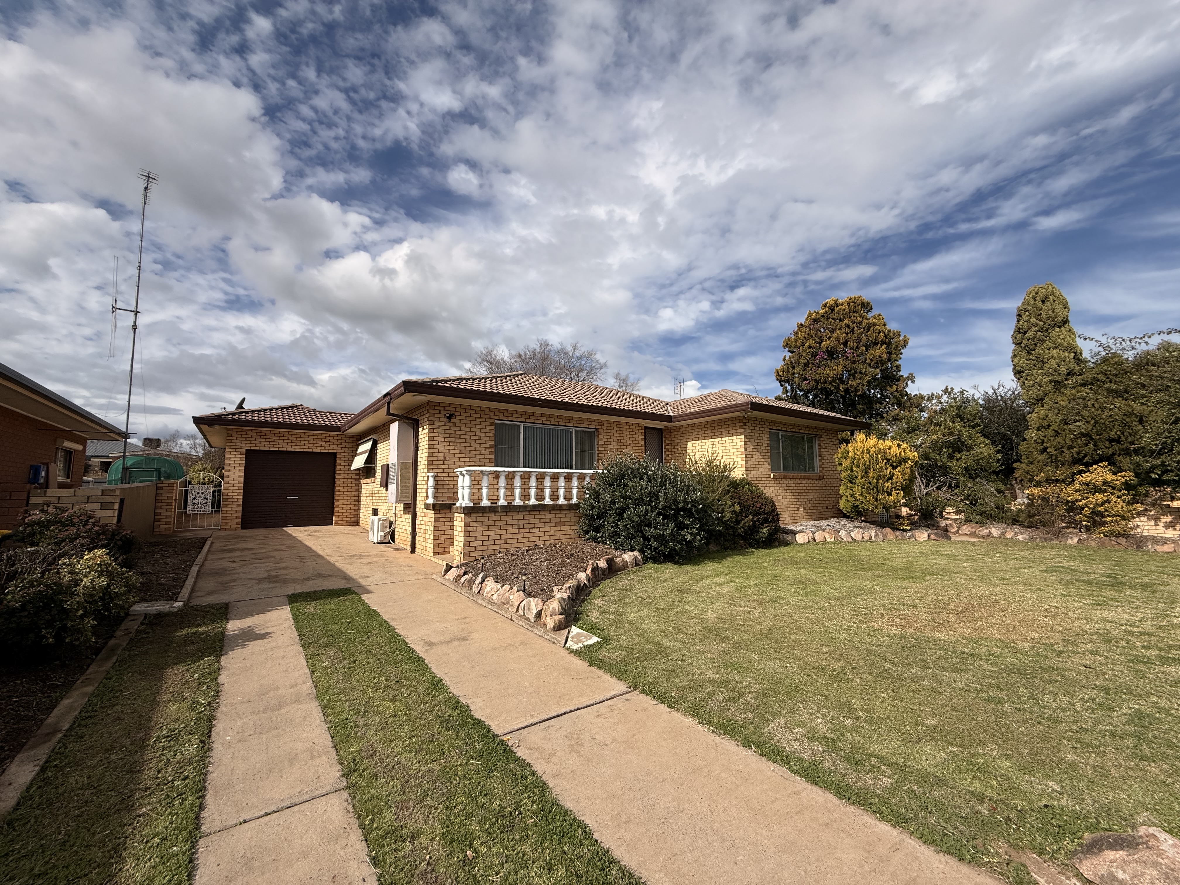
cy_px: 442
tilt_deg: +6.2
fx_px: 477
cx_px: 590
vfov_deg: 85.7
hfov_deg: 102.1
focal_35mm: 14
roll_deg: +0.2
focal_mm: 2.22
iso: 50
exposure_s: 1/2976
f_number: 2.2
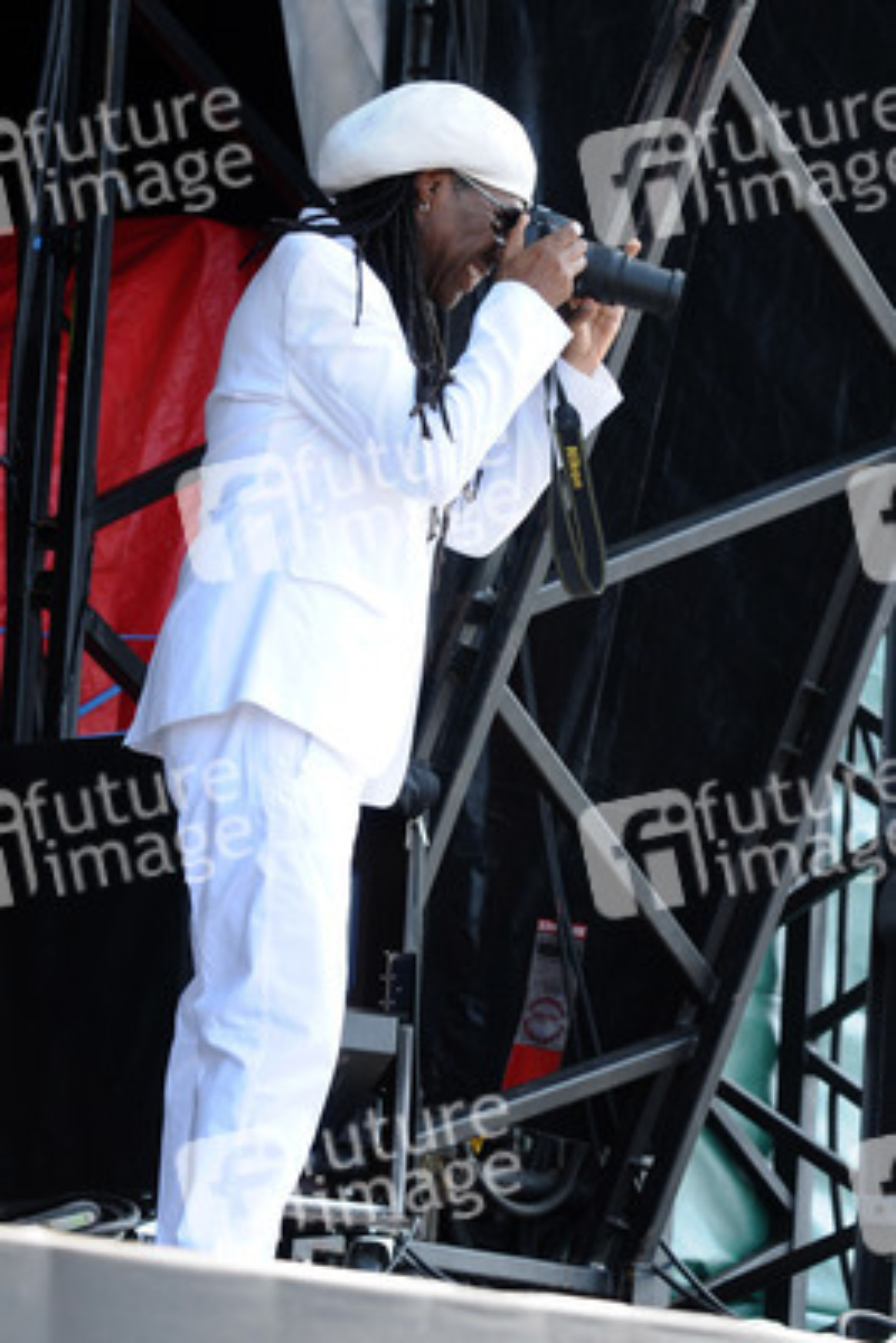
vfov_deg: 11.4
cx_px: 448
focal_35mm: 180
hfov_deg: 7.6
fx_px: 6714
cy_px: 672
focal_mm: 120
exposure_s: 1/400
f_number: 4.5
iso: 320
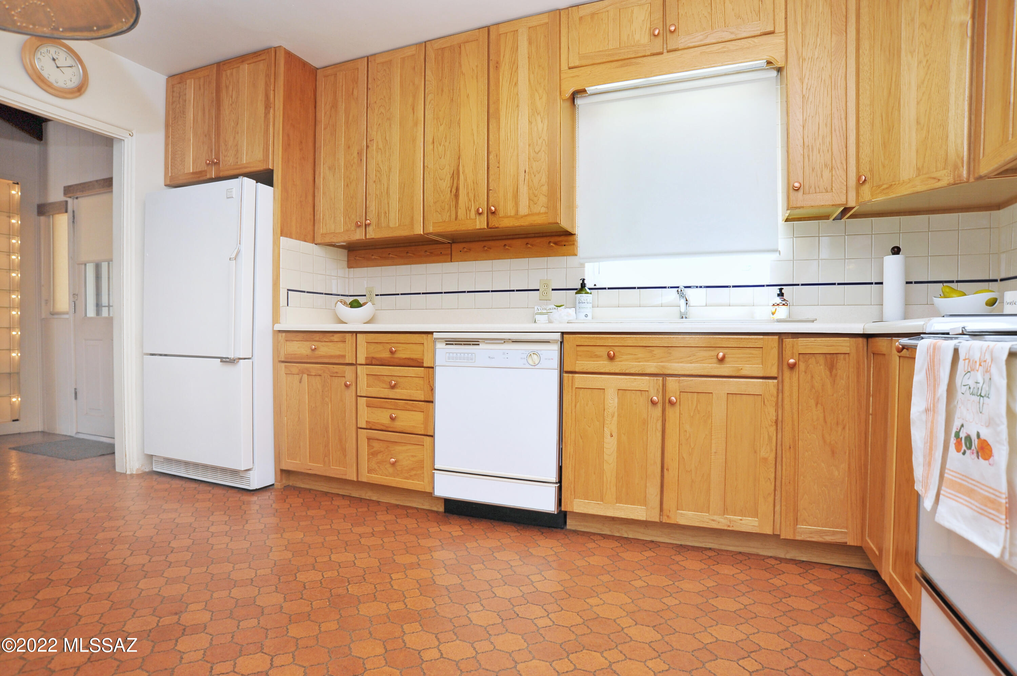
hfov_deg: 90.0
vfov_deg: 67.3
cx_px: 508
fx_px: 508
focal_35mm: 18
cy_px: 338
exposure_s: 1/40
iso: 640
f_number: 10
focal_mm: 18
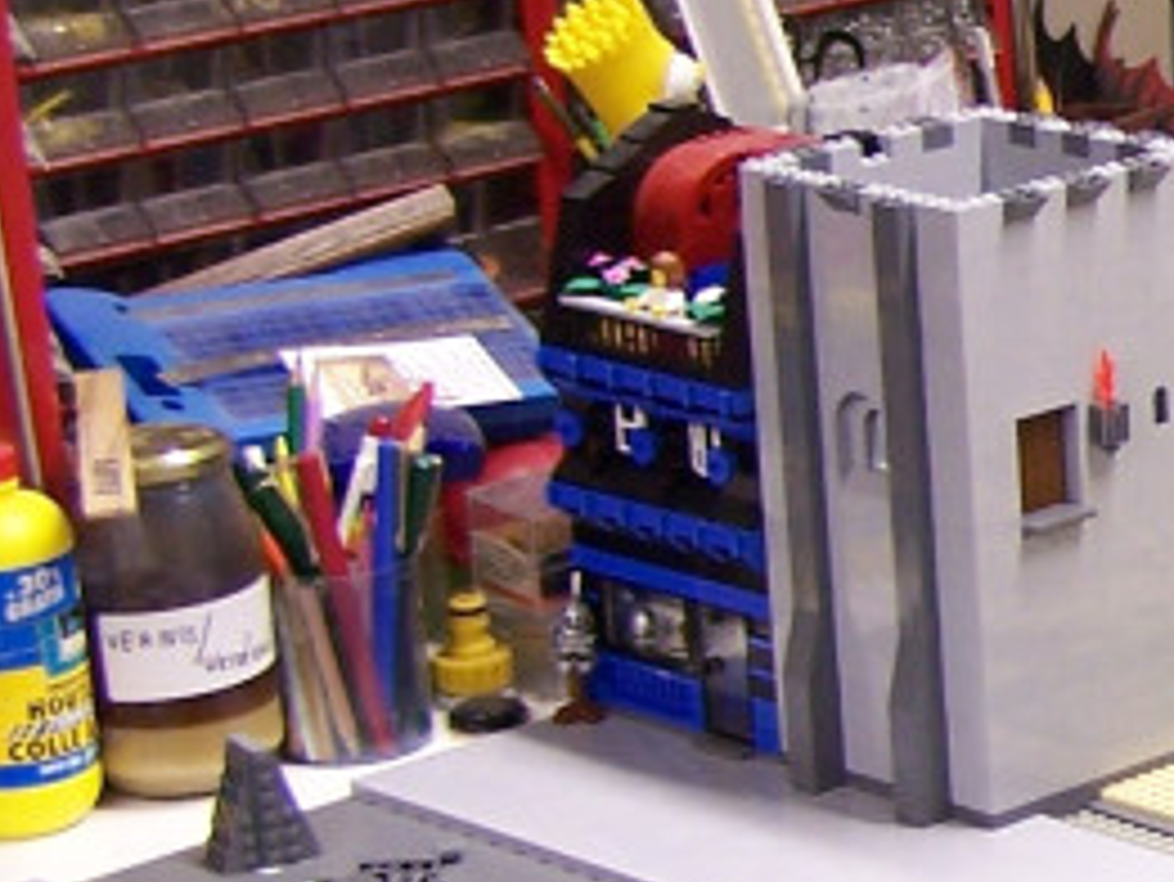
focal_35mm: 149
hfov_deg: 12.2
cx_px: 2110
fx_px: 5056
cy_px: 590
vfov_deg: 10.0
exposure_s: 1/6
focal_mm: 6.3
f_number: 2.8
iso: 80
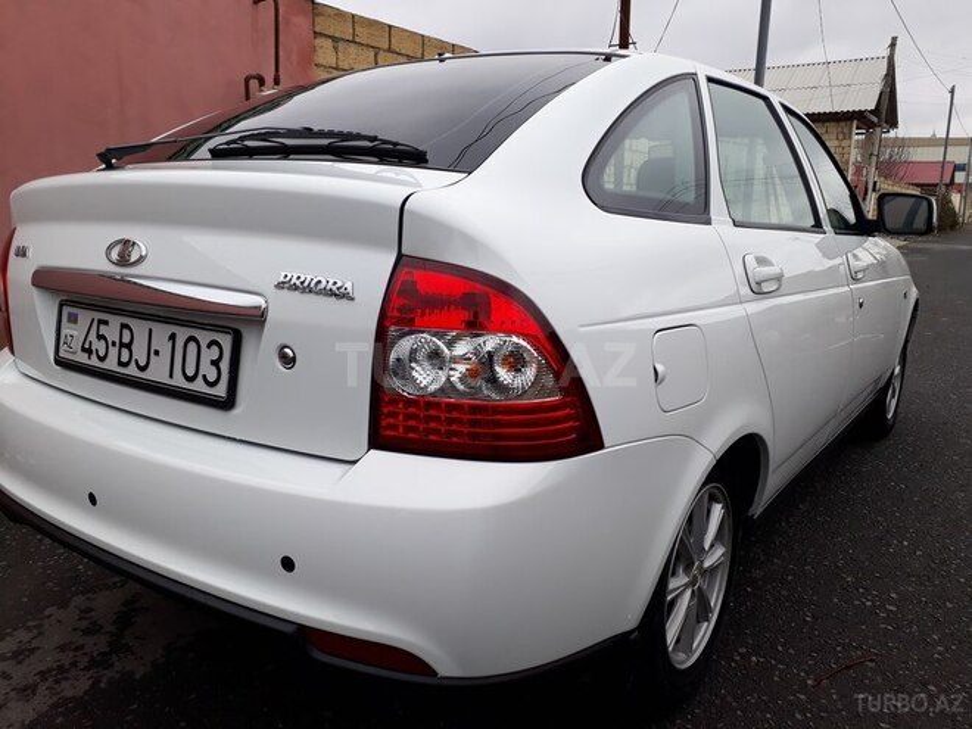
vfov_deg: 51.4
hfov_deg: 65.3
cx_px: 486
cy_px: 364
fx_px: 758
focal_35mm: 27
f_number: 1.9
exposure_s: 1/332
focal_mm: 3.6
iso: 40
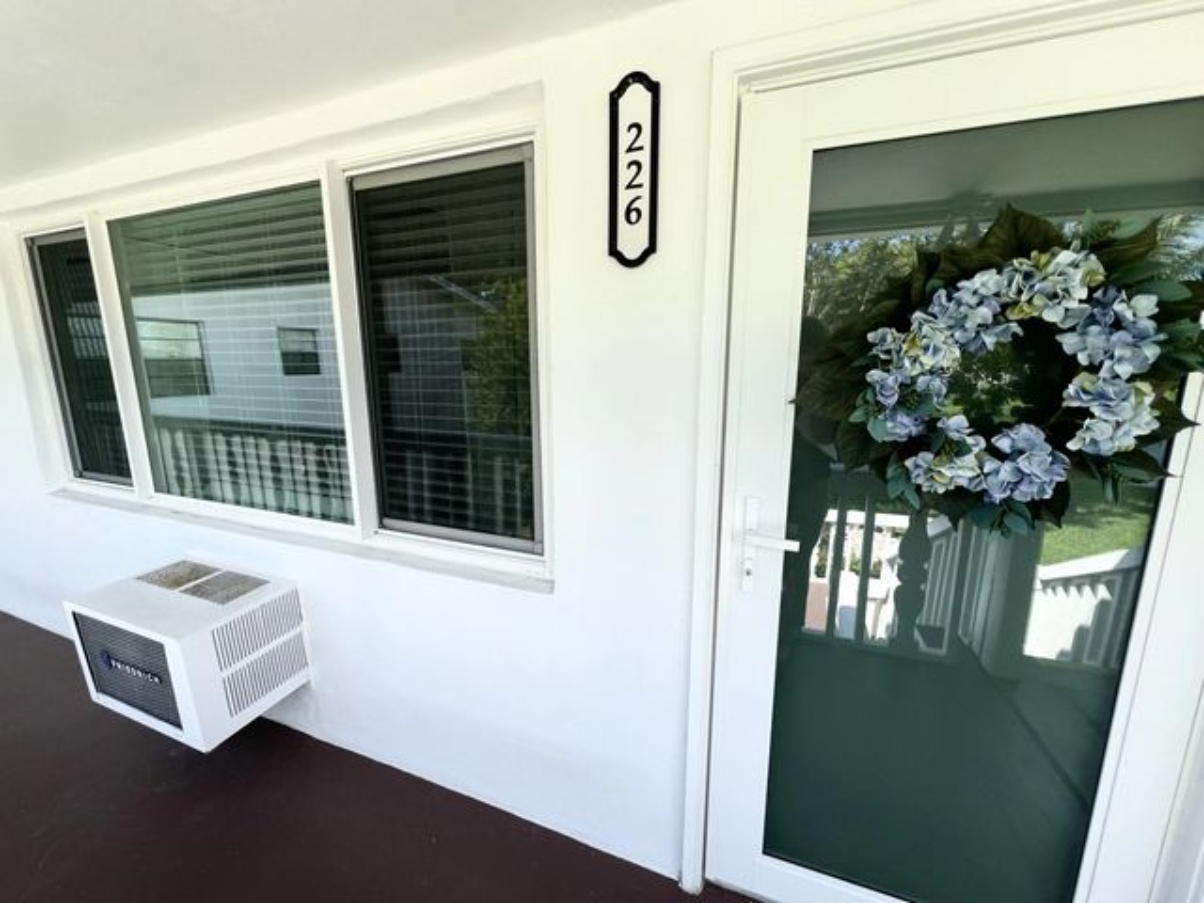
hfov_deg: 106.2
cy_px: 452
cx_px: 602
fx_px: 452
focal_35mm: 13
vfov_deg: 89.9
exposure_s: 1/279
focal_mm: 1.57
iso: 32
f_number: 1.8
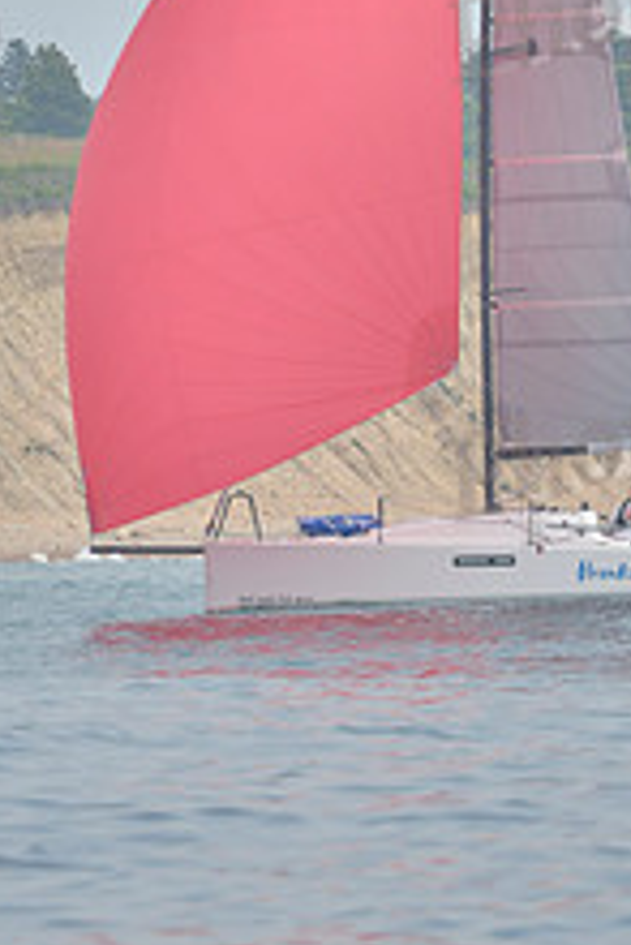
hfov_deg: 1.3
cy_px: -189
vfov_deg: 2.0
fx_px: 27692
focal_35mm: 1055
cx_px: 225
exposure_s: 1/1000
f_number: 7.1
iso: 280
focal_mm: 400
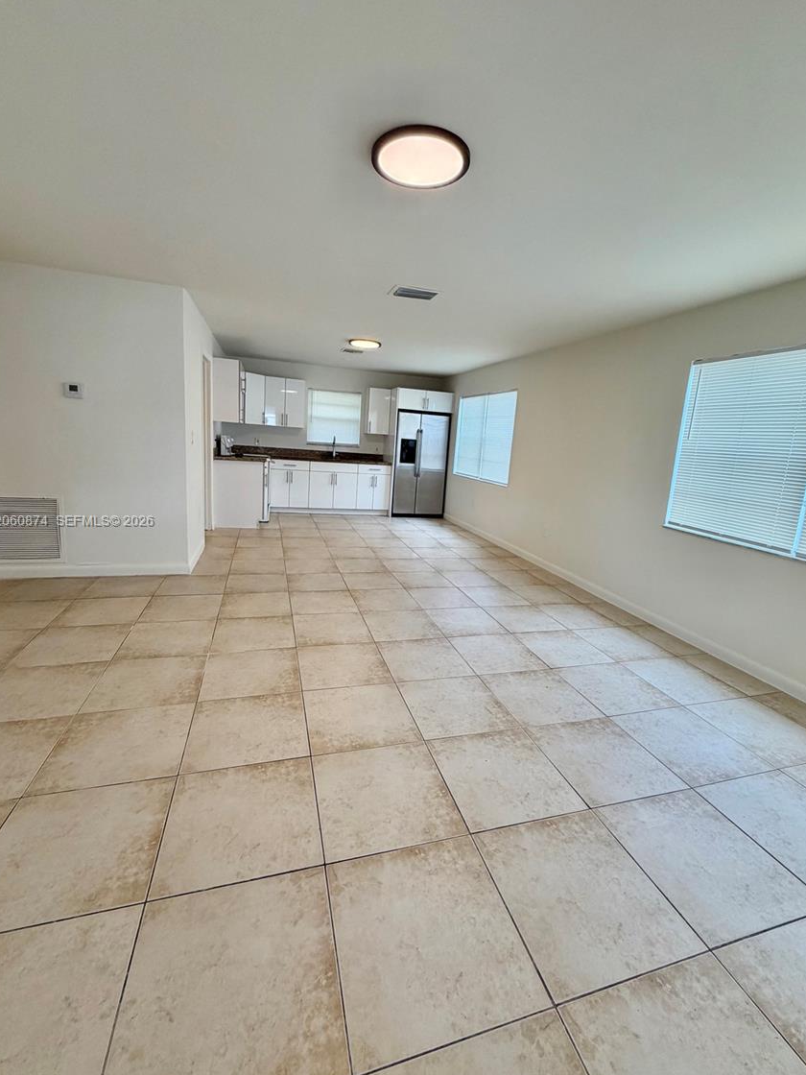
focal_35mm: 15
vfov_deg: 98.1
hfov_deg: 81.7
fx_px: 466
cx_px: 408
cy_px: 522
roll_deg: -4.6
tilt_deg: -10.9
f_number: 2.2
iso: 125
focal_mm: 2.22
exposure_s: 1/120
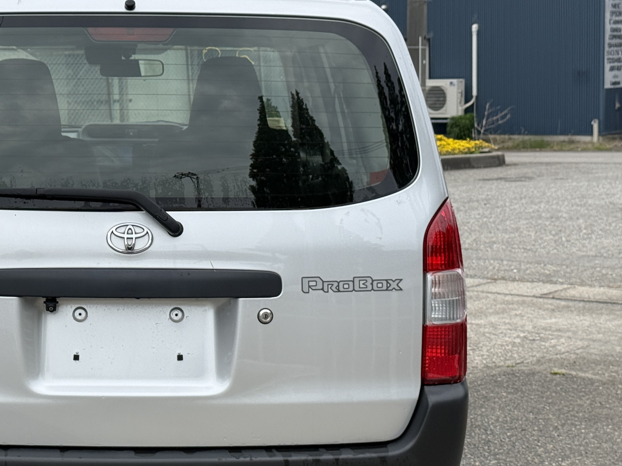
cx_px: 136
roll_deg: +1.3
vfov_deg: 16.8
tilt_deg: -6.1
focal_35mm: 88
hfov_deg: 22.0
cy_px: 252
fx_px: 1581
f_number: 1.78
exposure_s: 1/3226
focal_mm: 6.76
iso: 80
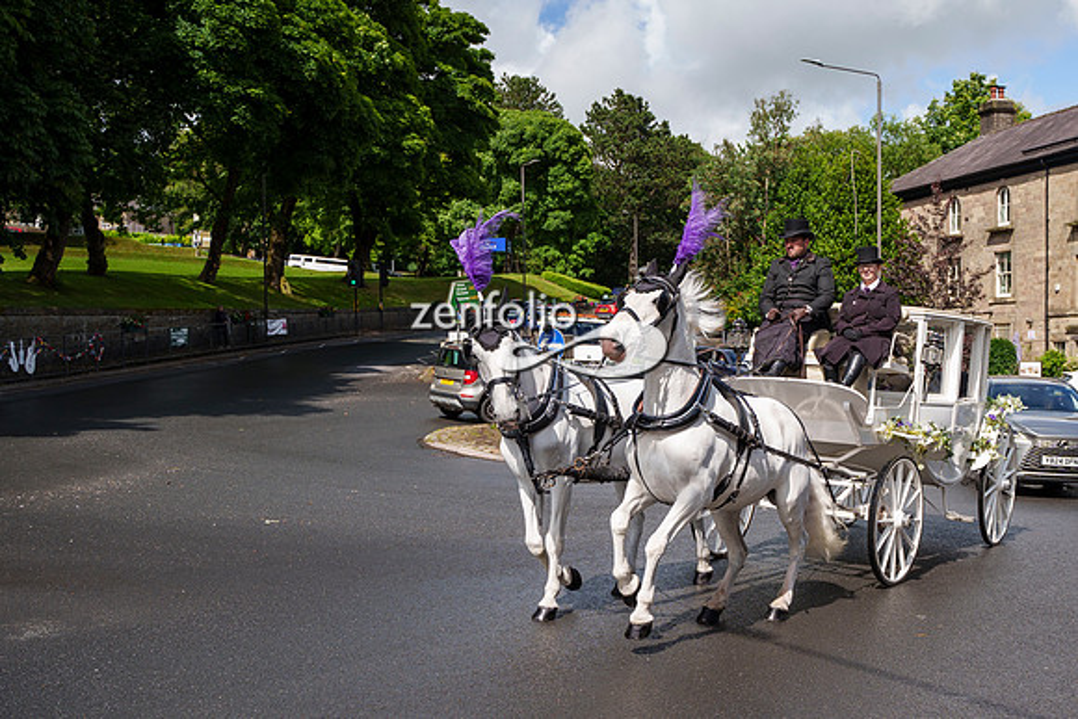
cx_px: 686
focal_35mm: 39
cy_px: 473
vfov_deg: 34.0
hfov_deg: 49.0
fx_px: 1166
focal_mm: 28
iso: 200
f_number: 3.5
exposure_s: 1/2500
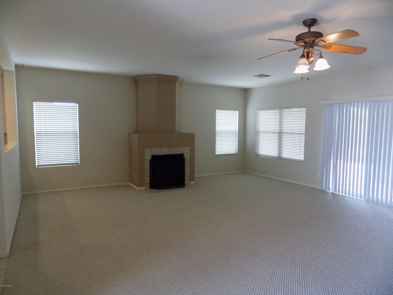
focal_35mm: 23
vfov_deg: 58.9
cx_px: 196
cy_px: 148
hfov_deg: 73.9
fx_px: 261
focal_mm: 4
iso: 400
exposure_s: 1/60
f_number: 3.1
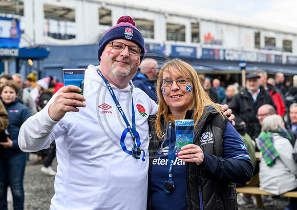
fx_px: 691
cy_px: 105
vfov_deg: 17.3
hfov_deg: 24.3
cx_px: 157
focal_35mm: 82
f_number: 4.5
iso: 500
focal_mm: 79
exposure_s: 1/320
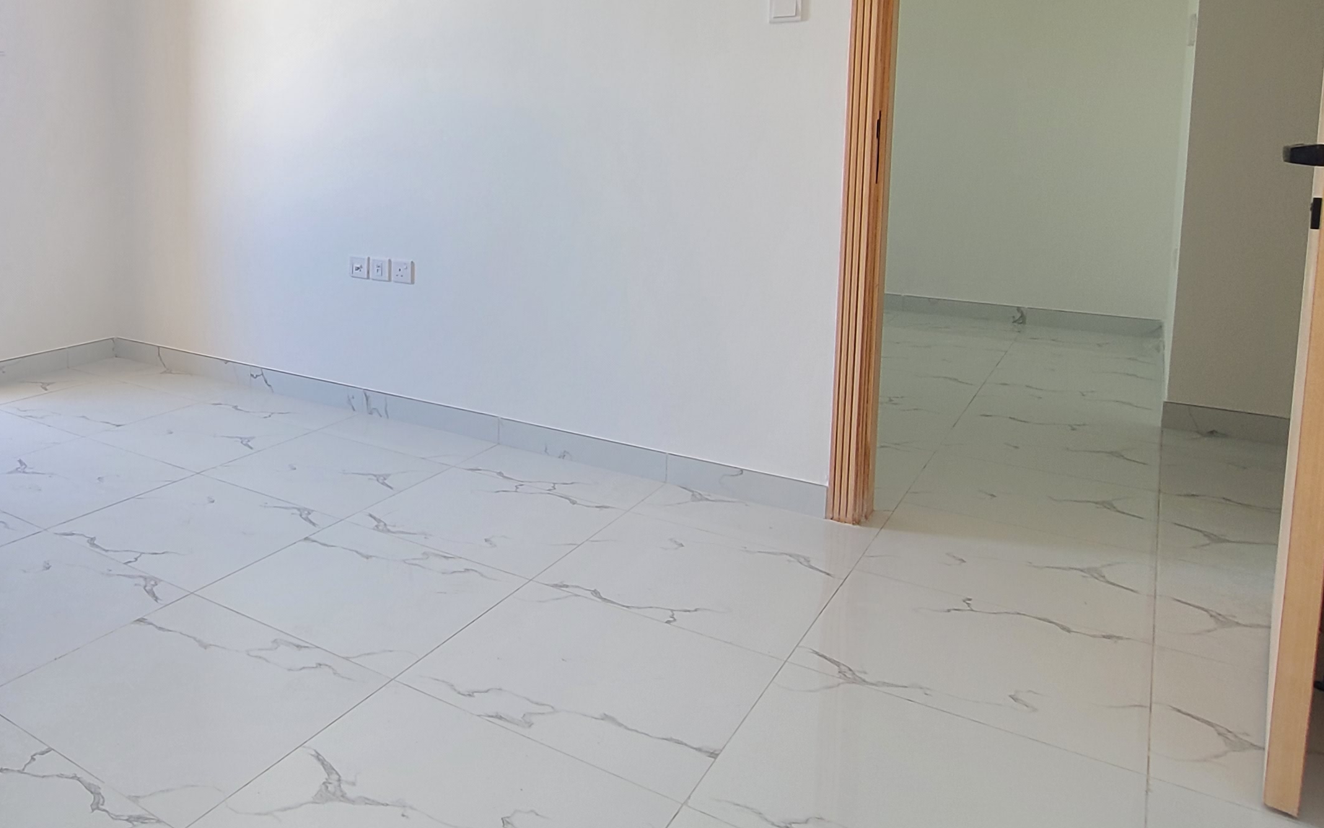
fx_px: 938
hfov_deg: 64.8
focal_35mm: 26
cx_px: 284
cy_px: 212
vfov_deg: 46.0
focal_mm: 2.2
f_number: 2.2
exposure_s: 1/50
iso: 80
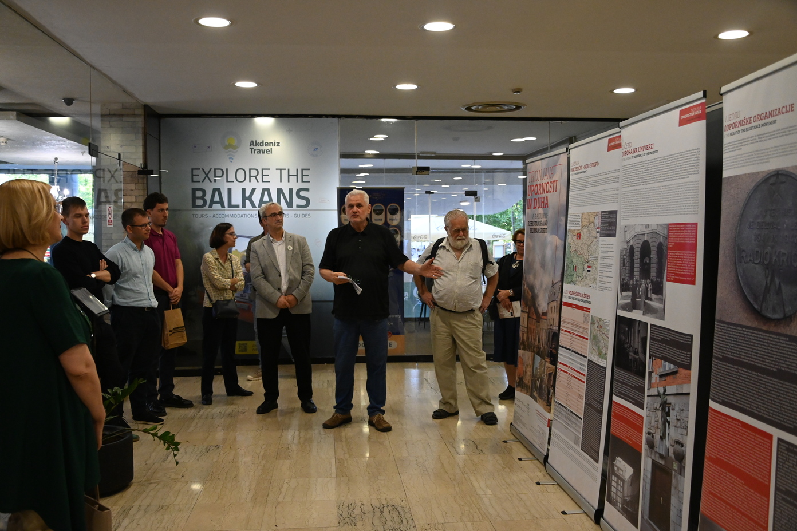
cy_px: 266
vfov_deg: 40.0
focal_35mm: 33
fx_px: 731
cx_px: 398
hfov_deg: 57.2
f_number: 3.8
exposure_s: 1/125
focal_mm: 22
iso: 2500
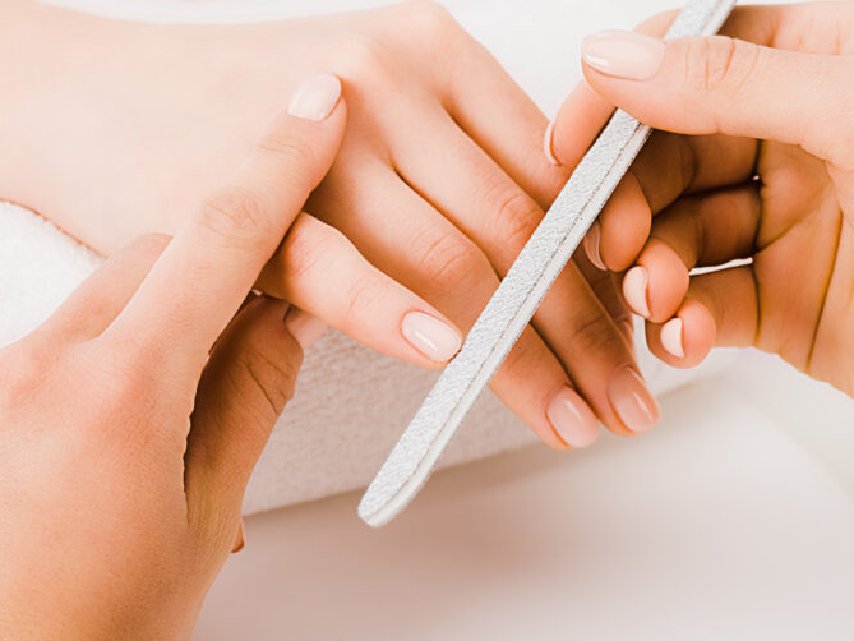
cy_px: 190
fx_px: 4318
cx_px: 394
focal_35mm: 175
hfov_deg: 11.3
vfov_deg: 8.5
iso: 100
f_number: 10
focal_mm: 105
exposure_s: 1/200
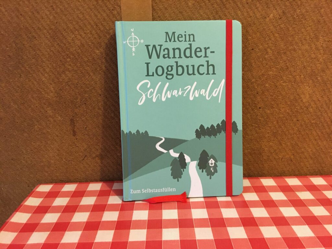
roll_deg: +2.1
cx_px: 166
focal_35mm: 29
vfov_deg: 48.2
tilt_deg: -16.0
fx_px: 278
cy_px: 124
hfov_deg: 61.7
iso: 200
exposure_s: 1/17
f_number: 2.2
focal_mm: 4.15
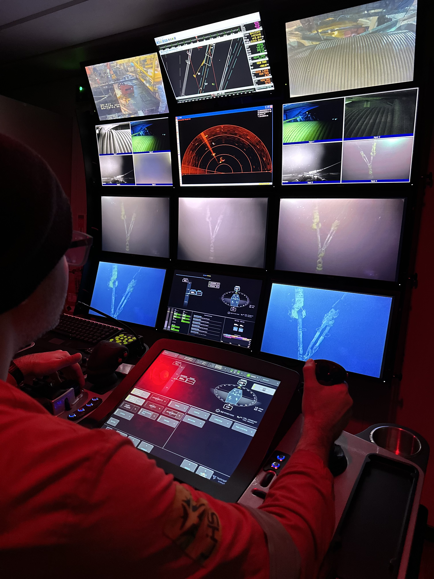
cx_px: 217
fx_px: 401
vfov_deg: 71.6
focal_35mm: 24
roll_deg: -4.5
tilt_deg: -7.9
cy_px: 290
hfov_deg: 56.8
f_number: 1.8
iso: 800
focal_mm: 6.9
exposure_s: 1/60
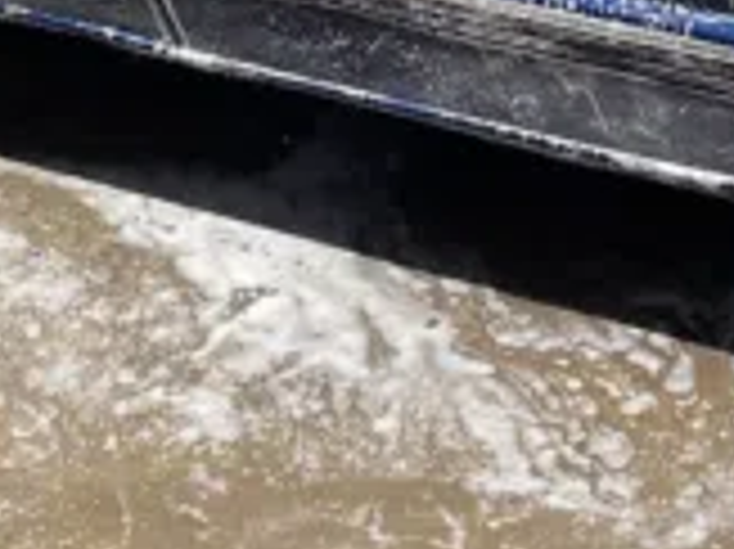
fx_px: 2161
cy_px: -423
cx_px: 441
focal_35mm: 102
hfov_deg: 19.3
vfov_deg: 13.1
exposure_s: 1/3731
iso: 32
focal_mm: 4.2
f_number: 1.6
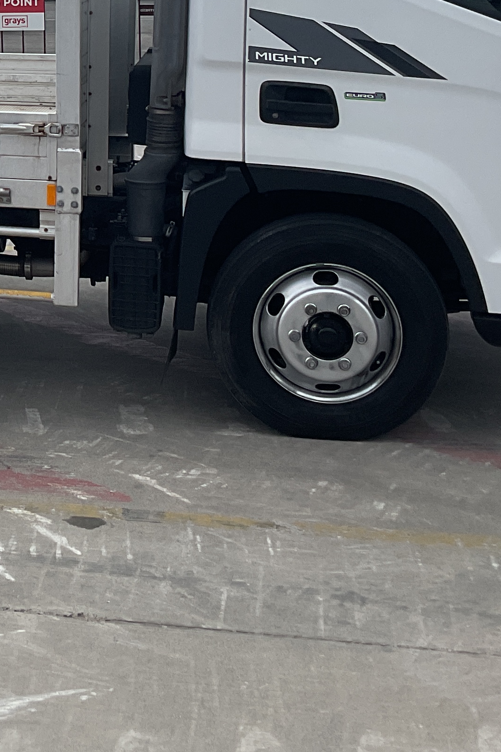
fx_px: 1586
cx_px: -140
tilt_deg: -2.5
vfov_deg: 25.7
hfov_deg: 17.0
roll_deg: +1.4
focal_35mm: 76
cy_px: 51
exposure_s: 1/4065
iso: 16
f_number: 1.8
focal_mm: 3
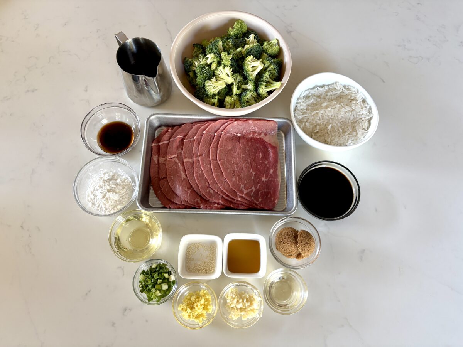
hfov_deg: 67.3
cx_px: 232
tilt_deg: -70.7
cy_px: 174
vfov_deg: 53.1
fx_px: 348
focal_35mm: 26
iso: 125
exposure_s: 1/60
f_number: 1.6
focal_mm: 5.96
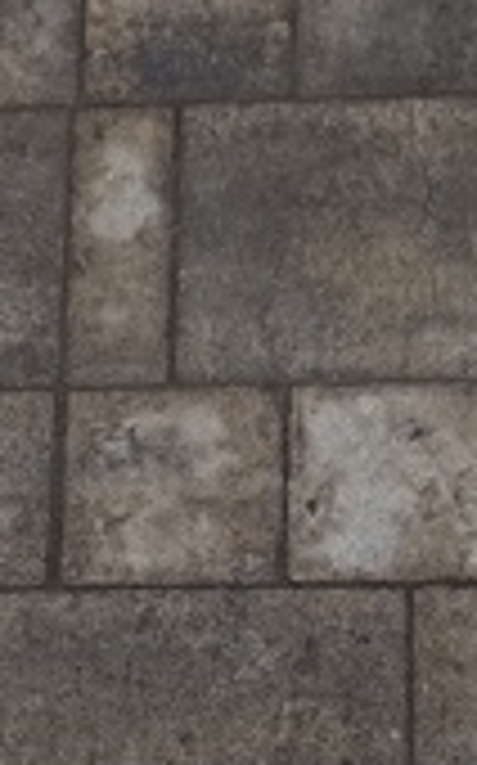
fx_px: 2000
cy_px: 940
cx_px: 162
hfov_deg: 13.6
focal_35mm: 96
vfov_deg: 20.2
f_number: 1.88
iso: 50
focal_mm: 5.59
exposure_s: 1/153
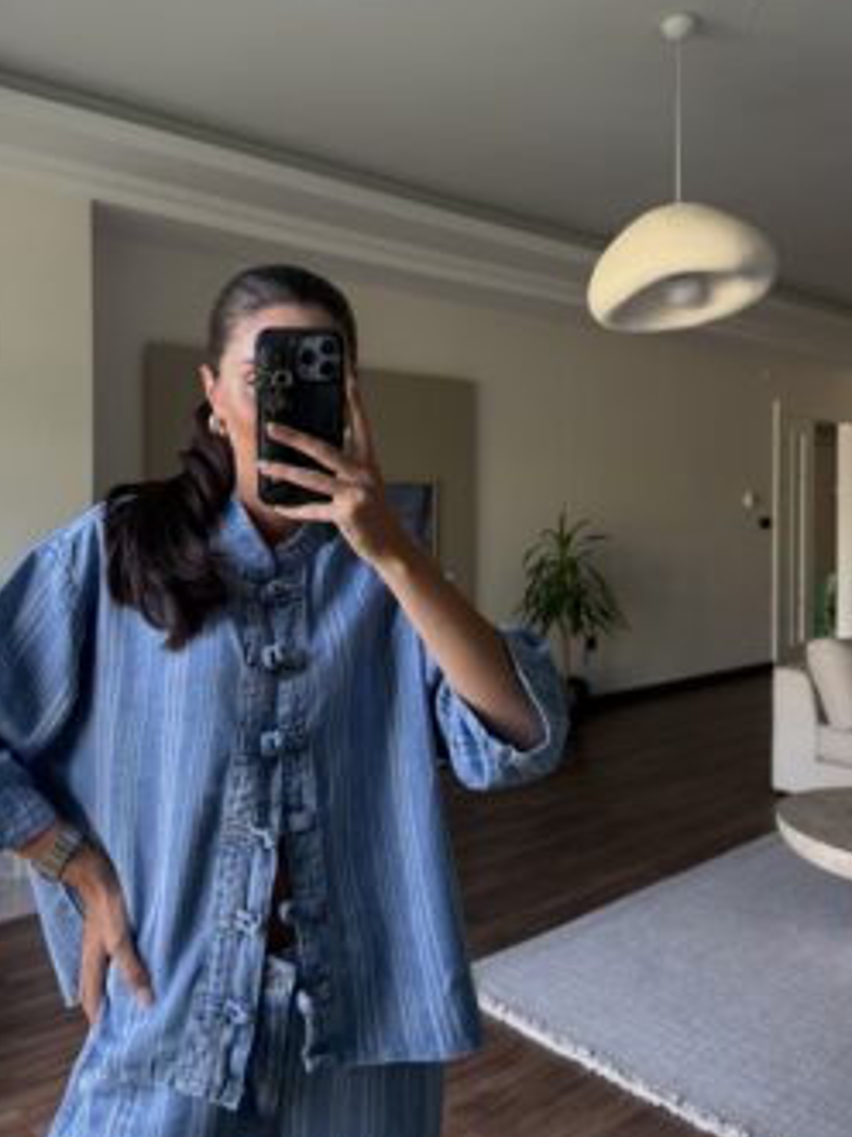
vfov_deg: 61.5
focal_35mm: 29
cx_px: 350
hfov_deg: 48.0
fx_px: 952
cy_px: 502
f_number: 1.78
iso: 200
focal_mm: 6.76
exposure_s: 1/121
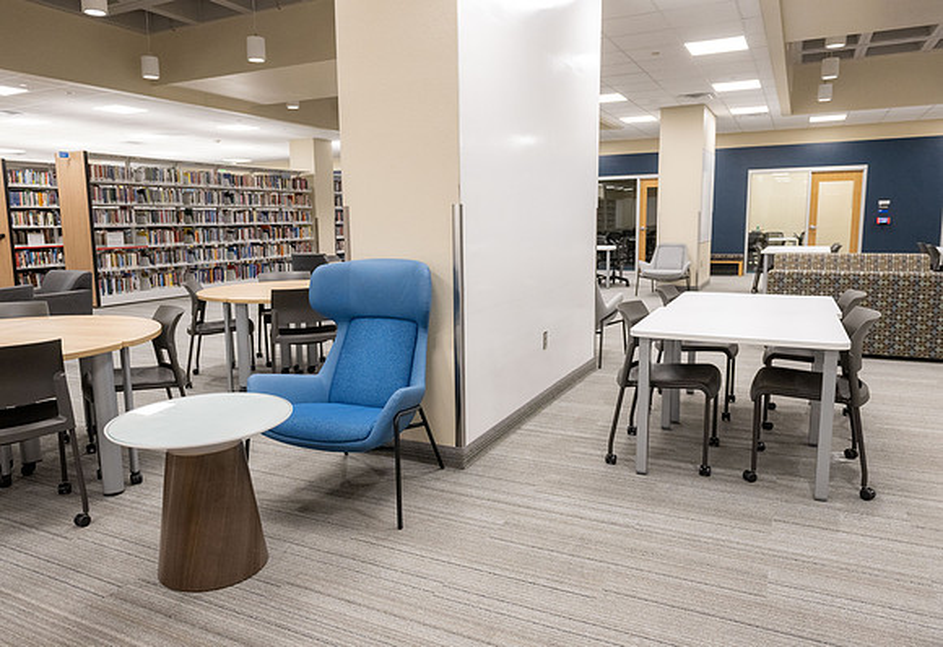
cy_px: 323
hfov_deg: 71.3
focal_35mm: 25
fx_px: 657
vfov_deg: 52.4
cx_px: 458
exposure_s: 1/160
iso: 2000
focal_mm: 24
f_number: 5
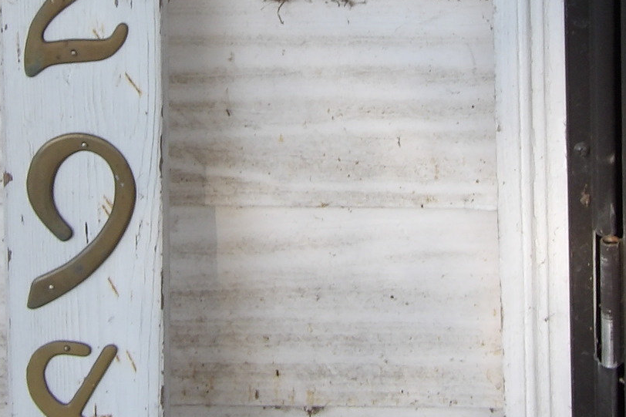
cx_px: 260
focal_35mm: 183
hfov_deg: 11.2
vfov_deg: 7.5
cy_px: 66
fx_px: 3181
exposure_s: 1/42
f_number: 8
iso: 100
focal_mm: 11.1
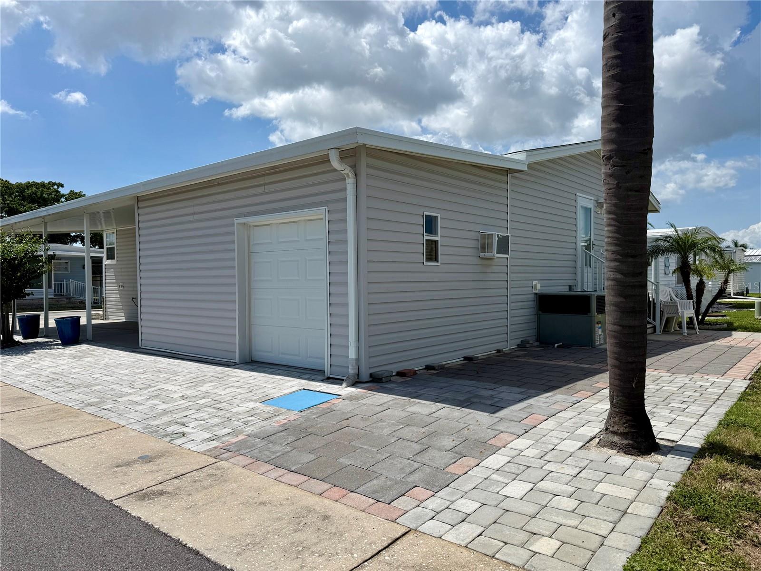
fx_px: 528
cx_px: 380
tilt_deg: -0.3
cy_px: 286
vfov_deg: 56.8
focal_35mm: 24
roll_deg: +0.8
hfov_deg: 71.6
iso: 80
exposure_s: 1/10309
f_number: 1.78
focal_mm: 6.76
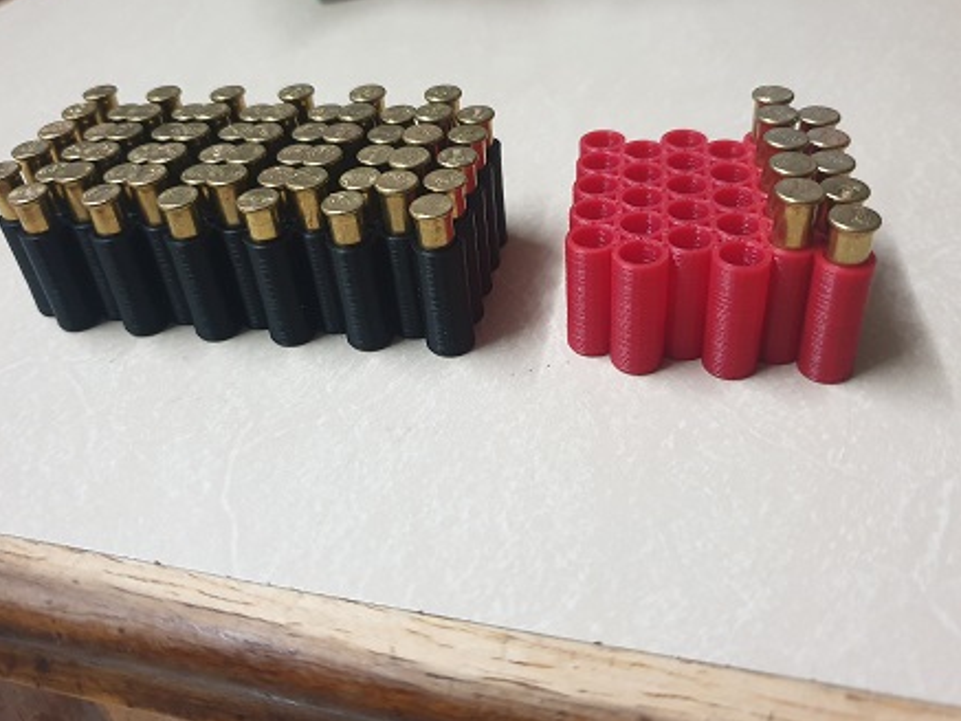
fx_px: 833
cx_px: 462
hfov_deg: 59.9
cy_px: 314
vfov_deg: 46.7
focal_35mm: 30
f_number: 1.5
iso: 320
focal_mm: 4.3
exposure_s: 1/50
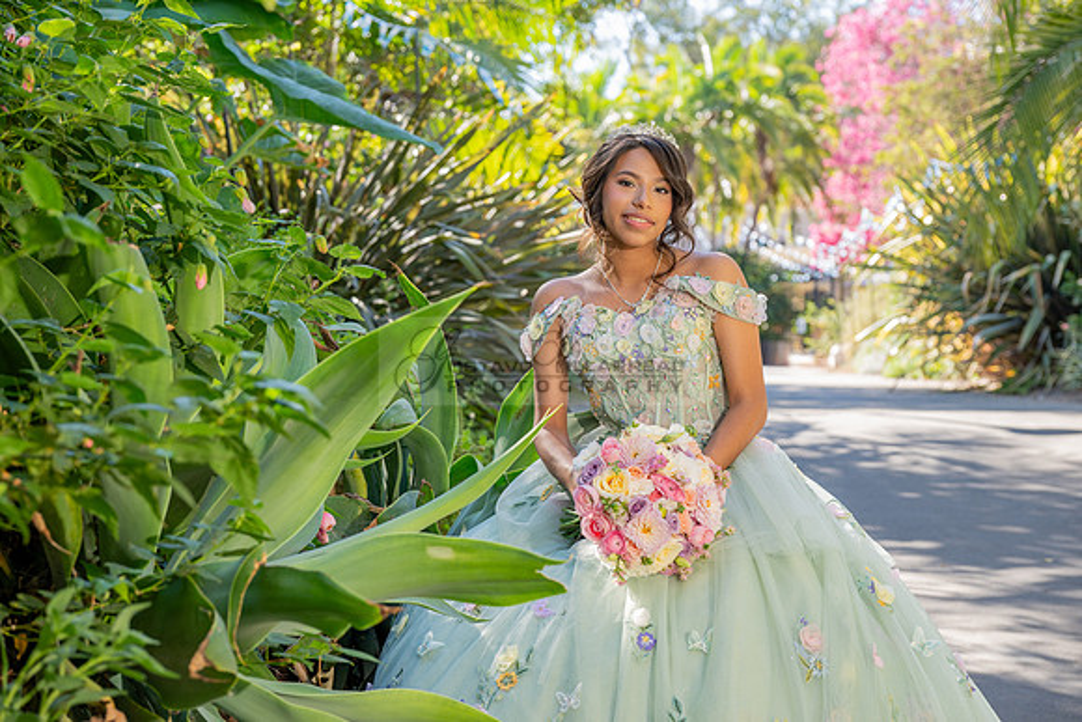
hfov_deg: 28.8
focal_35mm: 70
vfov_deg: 19.5
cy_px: 361
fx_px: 2104
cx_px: 541
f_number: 5
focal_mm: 70
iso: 200
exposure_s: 1/200
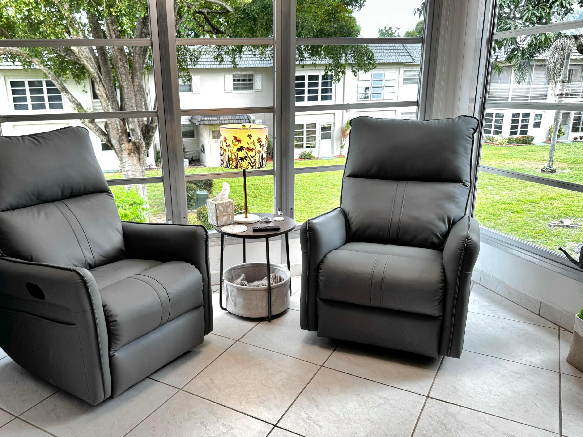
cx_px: 244
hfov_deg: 63.1
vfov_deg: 49.7
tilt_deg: -17.1
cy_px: 236
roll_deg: +2.4
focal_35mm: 28
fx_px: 472
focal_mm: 6.76
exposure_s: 1/120
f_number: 1.78
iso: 64
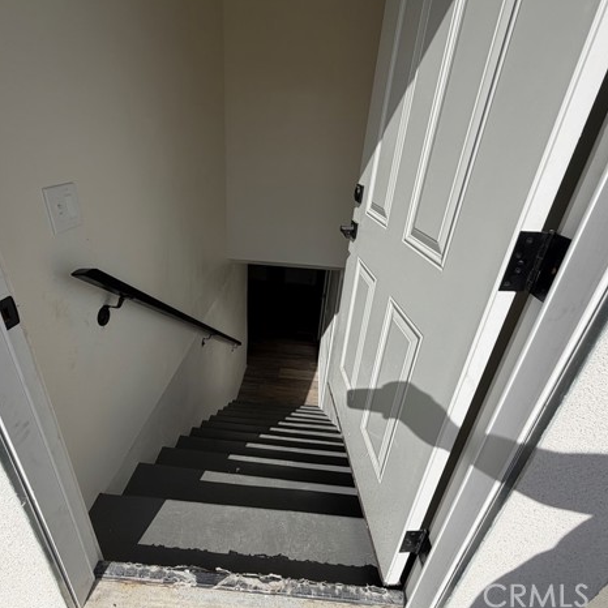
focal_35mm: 17
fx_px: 338
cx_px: 287
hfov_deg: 83.9
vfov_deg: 84.0
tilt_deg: -23.0
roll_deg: -2.6
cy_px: 301
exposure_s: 1/1167
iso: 20
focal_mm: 2.22
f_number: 2.2
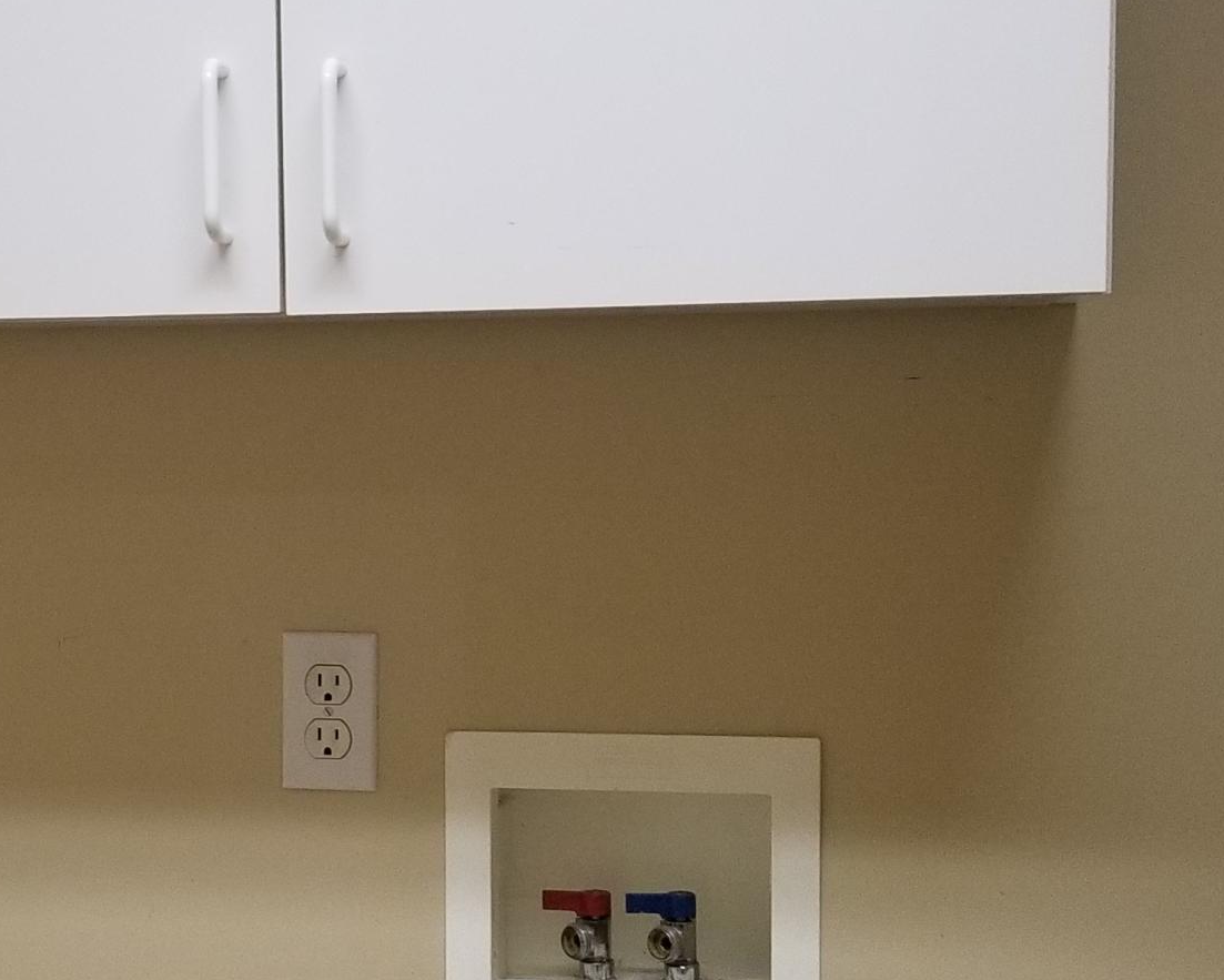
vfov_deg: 22.1
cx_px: 283
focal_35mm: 69
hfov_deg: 27.1
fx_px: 2500
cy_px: 633
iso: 125
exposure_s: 1/60
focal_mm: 4.25
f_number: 1.7
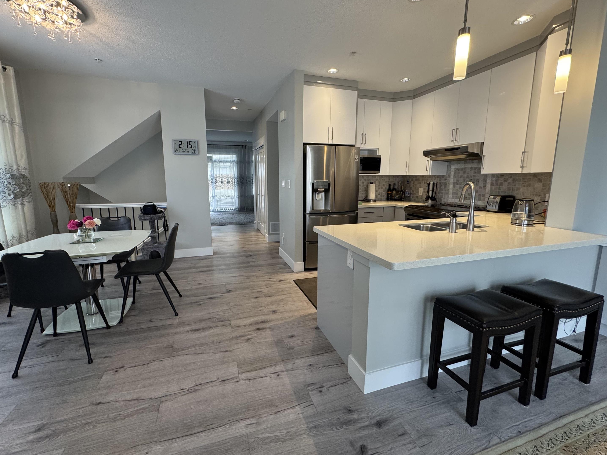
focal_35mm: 15
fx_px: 263
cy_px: 219
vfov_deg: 81.7
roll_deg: +0.4
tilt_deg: -7.9
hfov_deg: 98.1
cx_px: 291
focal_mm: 2.22
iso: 200
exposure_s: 1/120
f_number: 2.2
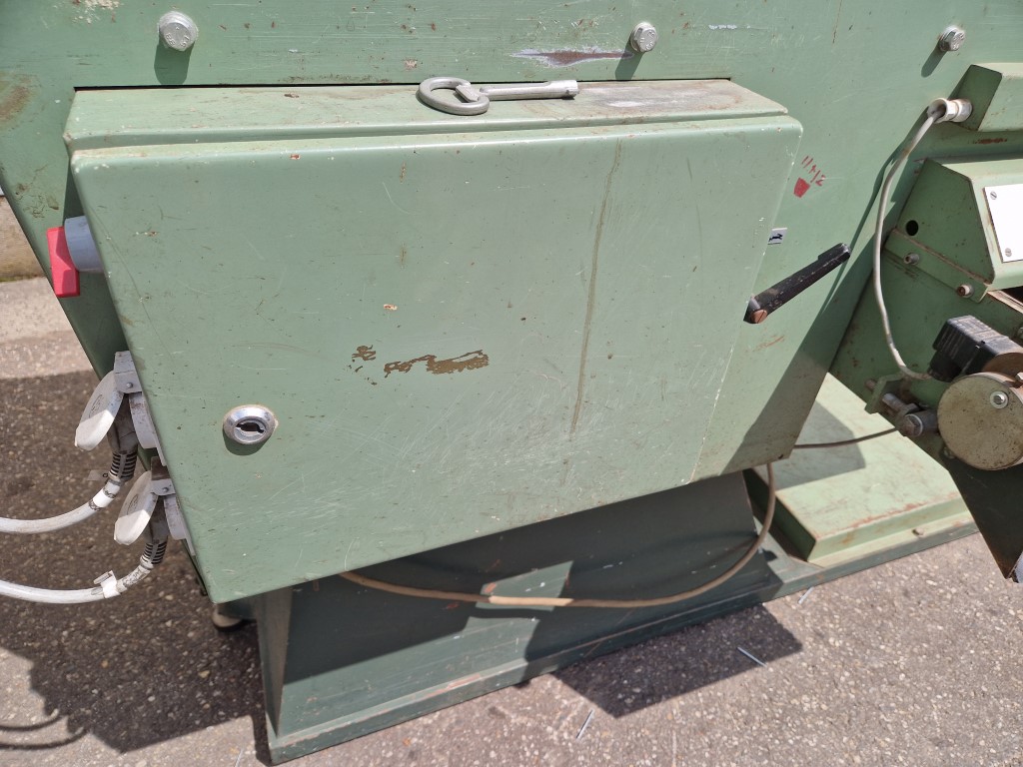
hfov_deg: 73.9
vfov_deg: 58.9
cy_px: 384
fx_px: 680
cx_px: 512
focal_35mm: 23
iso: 50
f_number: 1.8
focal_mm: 5.4
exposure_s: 1/1174
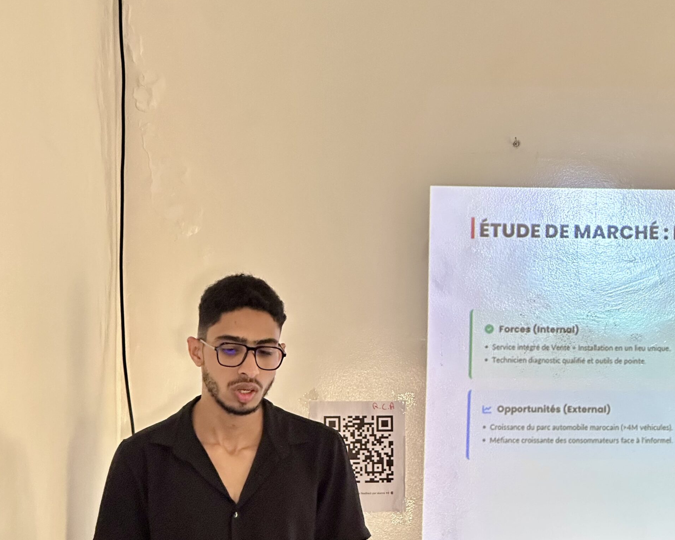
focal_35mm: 101
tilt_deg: +3.4
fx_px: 2018
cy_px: 359
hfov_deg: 19.0
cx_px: 339
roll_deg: -0.2
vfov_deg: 15.2
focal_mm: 9
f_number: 2.8
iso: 250
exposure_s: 1/93
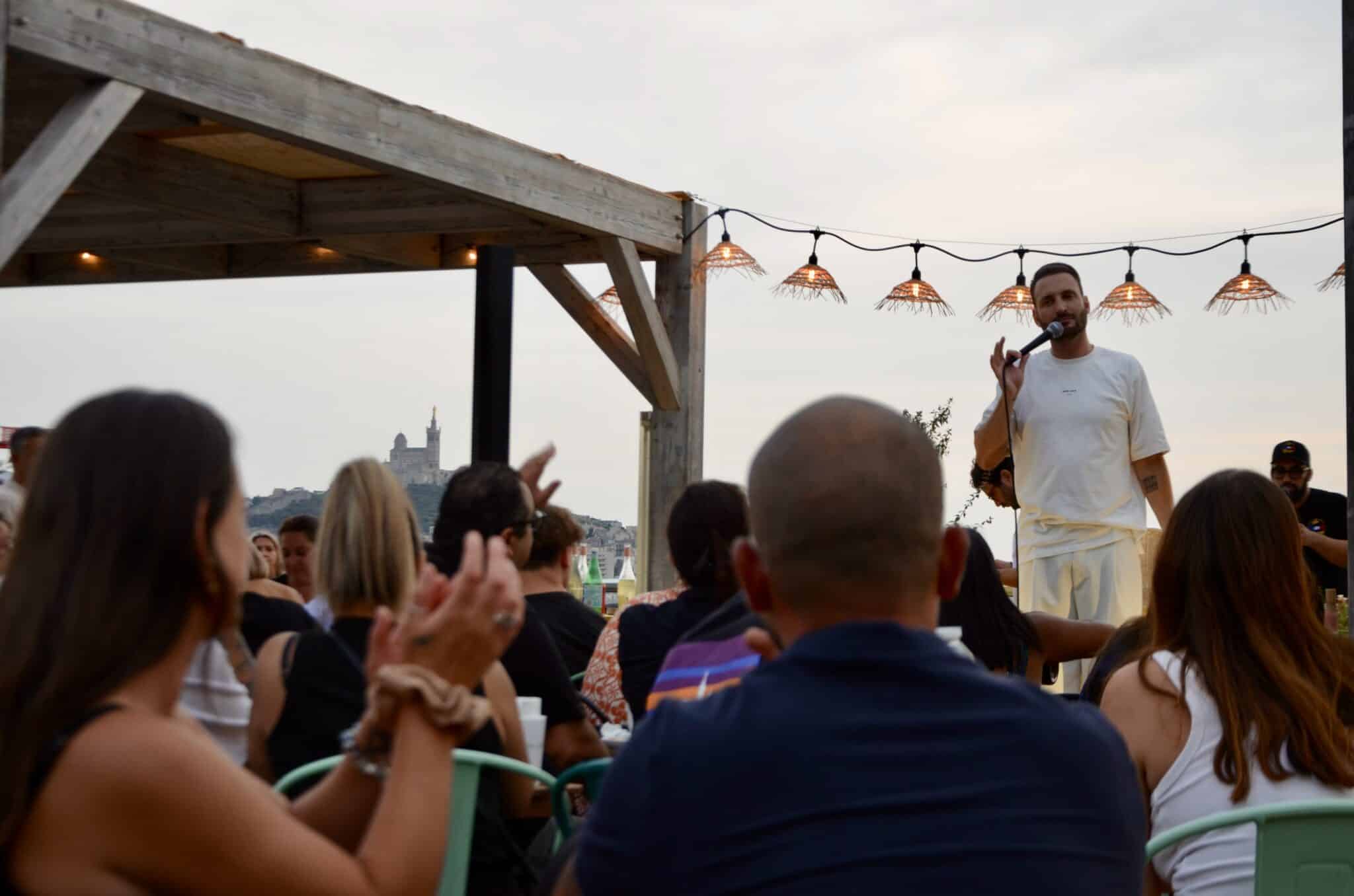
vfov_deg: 20.1
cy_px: 448
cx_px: 677
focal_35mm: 68
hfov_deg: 29.9
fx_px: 2533
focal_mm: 45
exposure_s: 1/125
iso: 400
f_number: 5.6
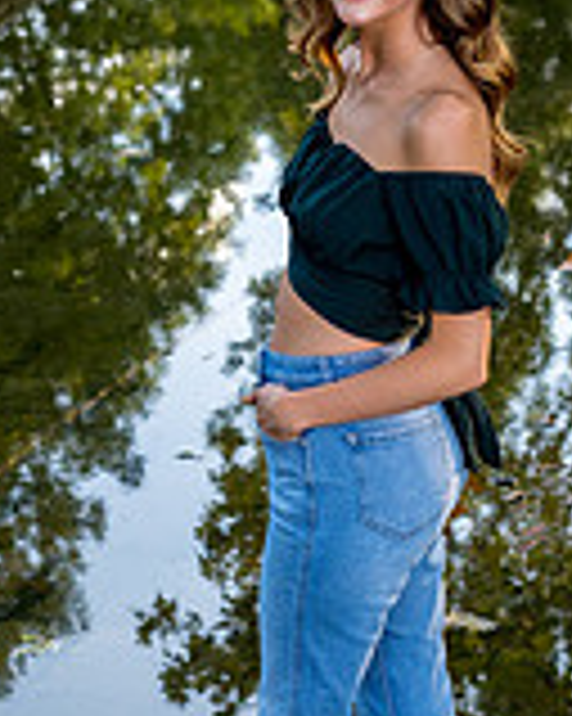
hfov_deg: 16.5
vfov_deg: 20.4
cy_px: 563
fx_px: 1970
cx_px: 284
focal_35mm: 93
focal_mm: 35
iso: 200
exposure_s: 1/160
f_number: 3.2
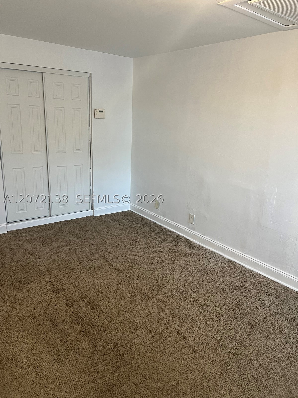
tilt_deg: -15.0
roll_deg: -2.0
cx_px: 149
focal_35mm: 26
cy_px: 199
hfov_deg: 53.1
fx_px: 298
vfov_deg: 67.3
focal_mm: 5.7
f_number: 1.5
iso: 250
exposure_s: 1/60
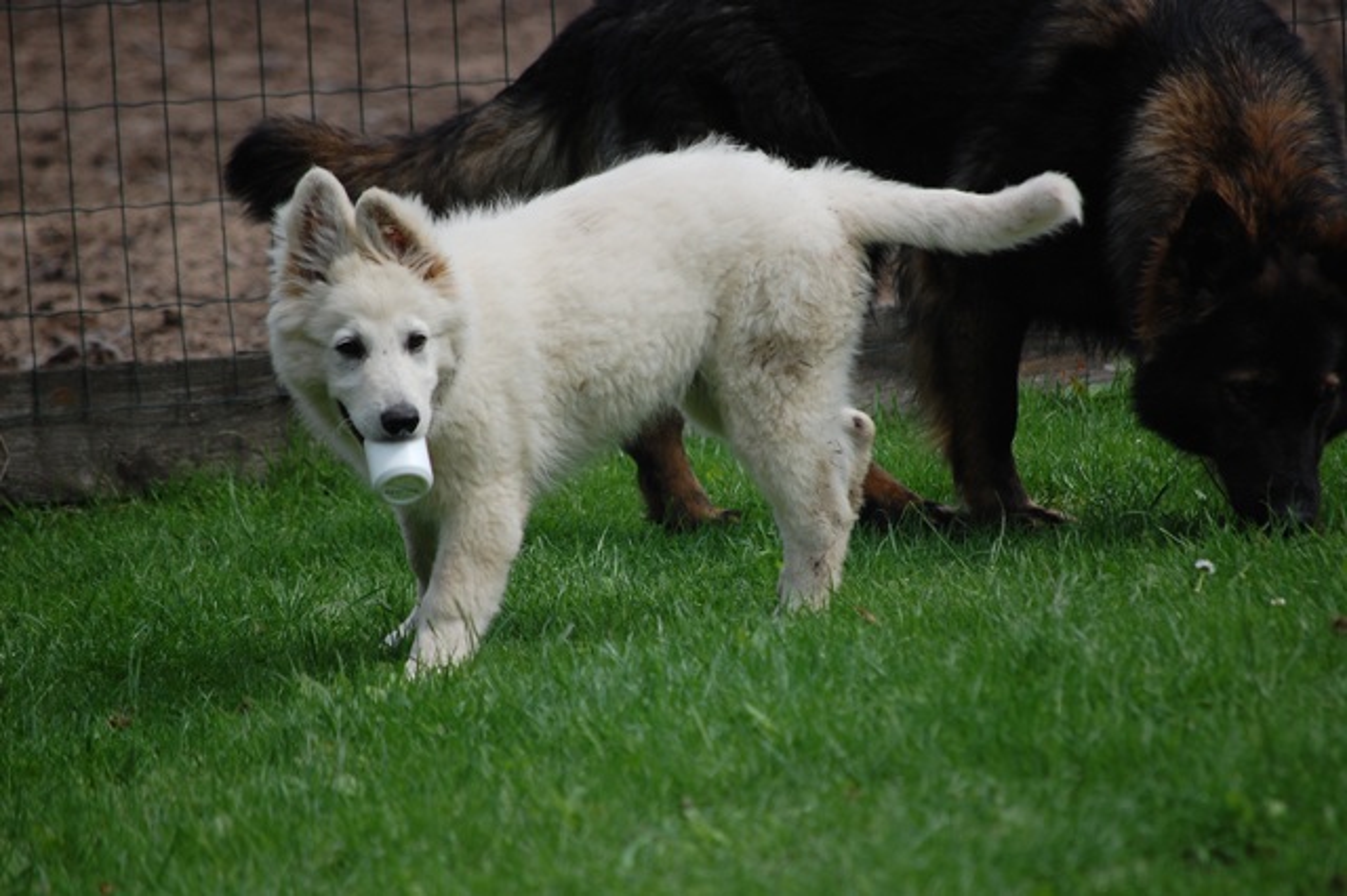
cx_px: 674
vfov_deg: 4.6
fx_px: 11219
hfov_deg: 6.9
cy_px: 448
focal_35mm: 300
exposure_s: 1/1000
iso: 280
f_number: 5.6
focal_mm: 200
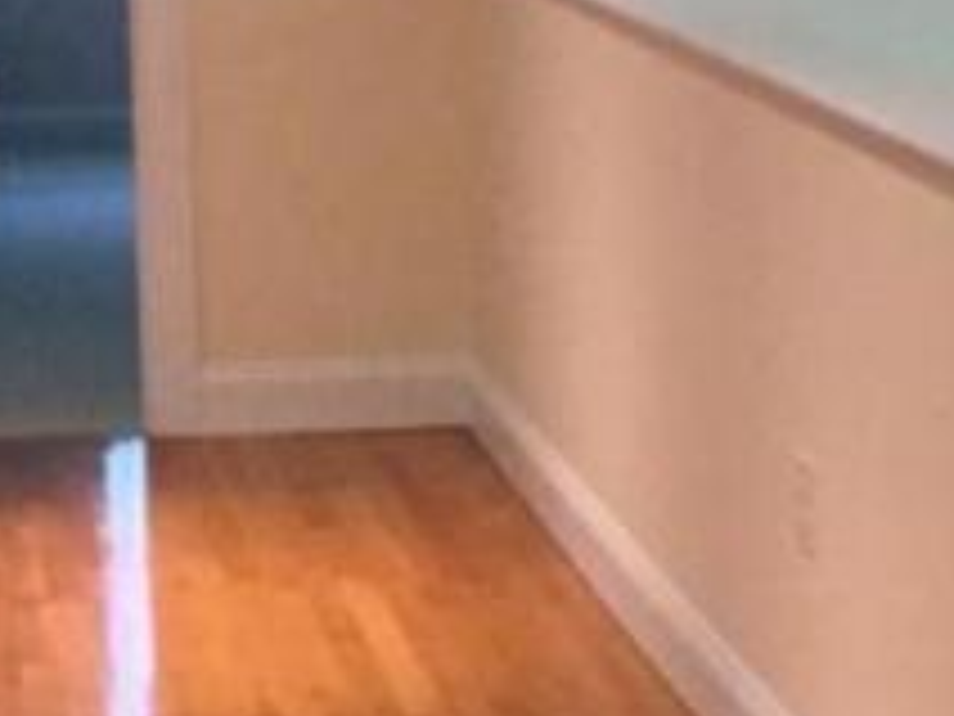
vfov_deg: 9.9
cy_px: 455
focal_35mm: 150
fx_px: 4134
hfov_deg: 13.1
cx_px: 745
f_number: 2.4
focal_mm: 3.3
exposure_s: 1/30
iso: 200
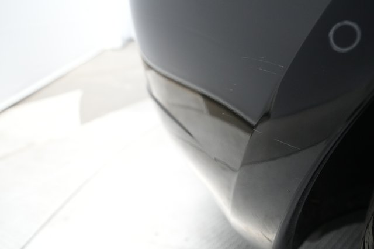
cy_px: 124
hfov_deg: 65.5
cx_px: 187
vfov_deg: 46.4
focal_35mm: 28
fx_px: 291
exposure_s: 1/100
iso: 5000
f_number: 4.5
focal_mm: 28
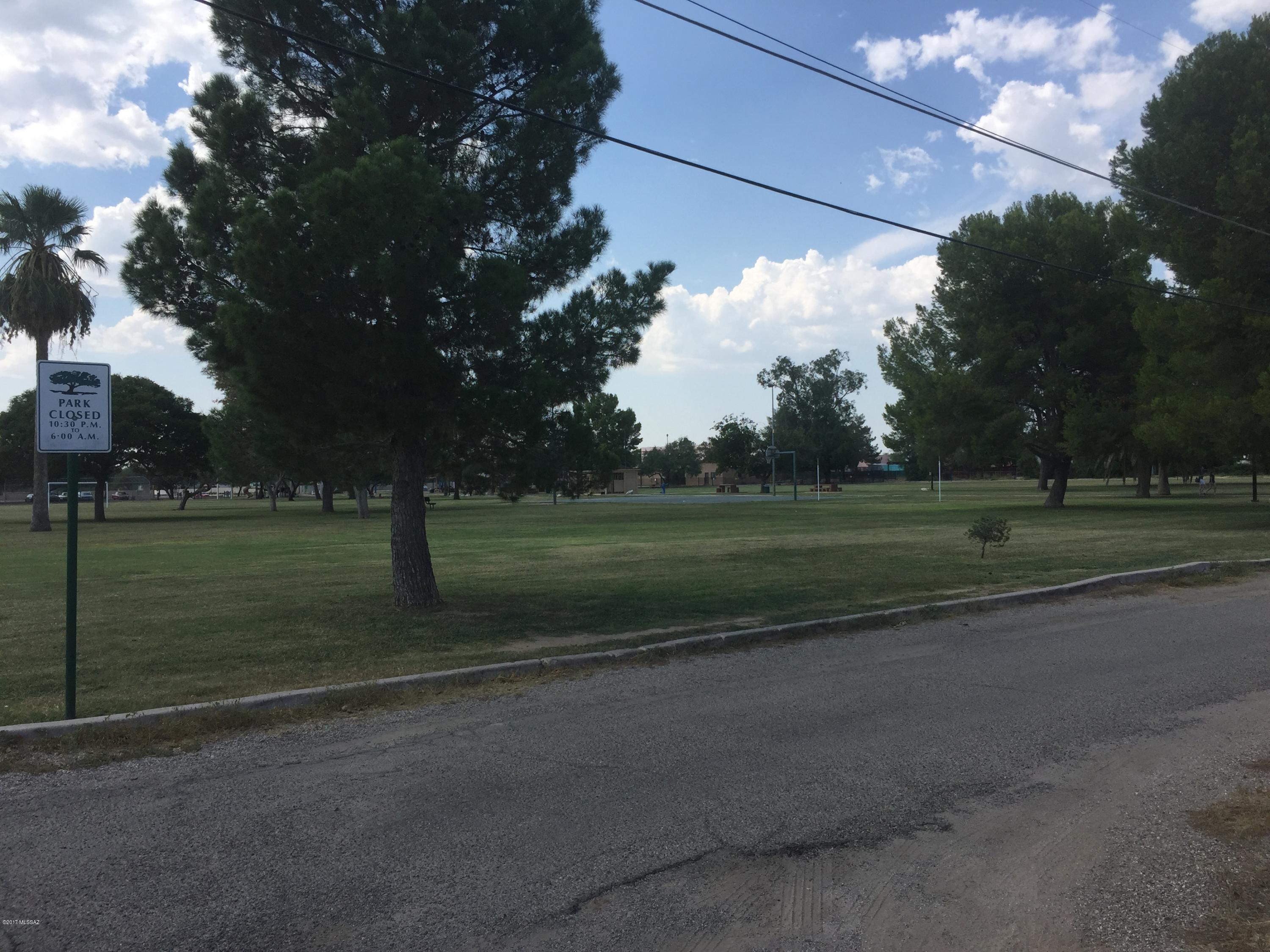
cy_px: 476
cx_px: 635
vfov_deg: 48.2
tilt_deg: +0.8
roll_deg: +1.0
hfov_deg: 61.7
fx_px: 1064
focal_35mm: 29
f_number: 2.2
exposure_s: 1/2198
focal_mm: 4.15
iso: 32
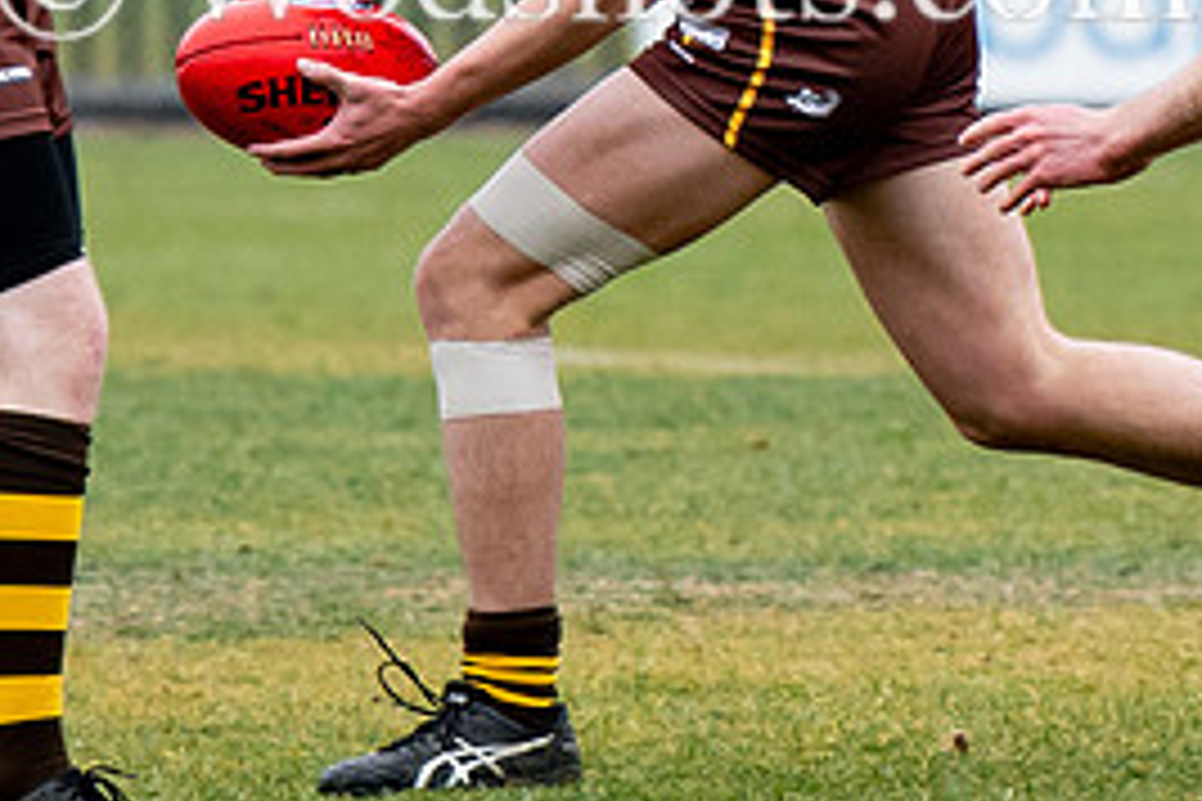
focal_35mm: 1816
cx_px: 680
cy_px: -199
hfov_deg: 1.1
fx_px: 60629
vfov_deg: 0.8
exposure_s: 1/800
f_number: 4
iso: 500
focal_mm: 200
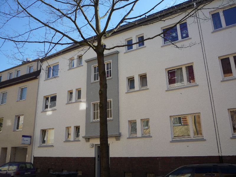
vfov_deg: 46.8
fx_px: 205
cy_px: 88
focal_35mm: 30
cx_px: 118
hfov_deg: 60.0
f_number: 4
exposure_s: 1/320
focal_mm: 5.2
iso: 100
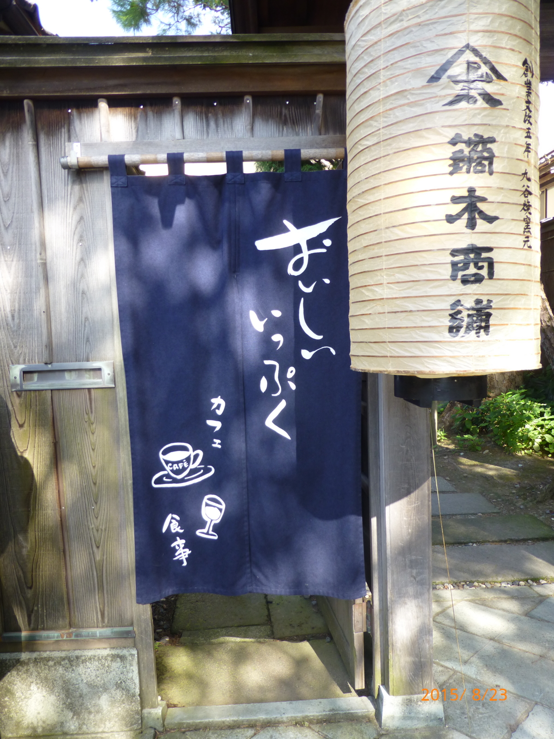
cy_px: 370
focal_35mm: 24
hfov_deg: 56.8
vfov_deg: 71.6
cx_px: 277
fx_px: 512
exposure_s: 1/100
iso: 100
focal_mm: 4.3
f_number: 3.3
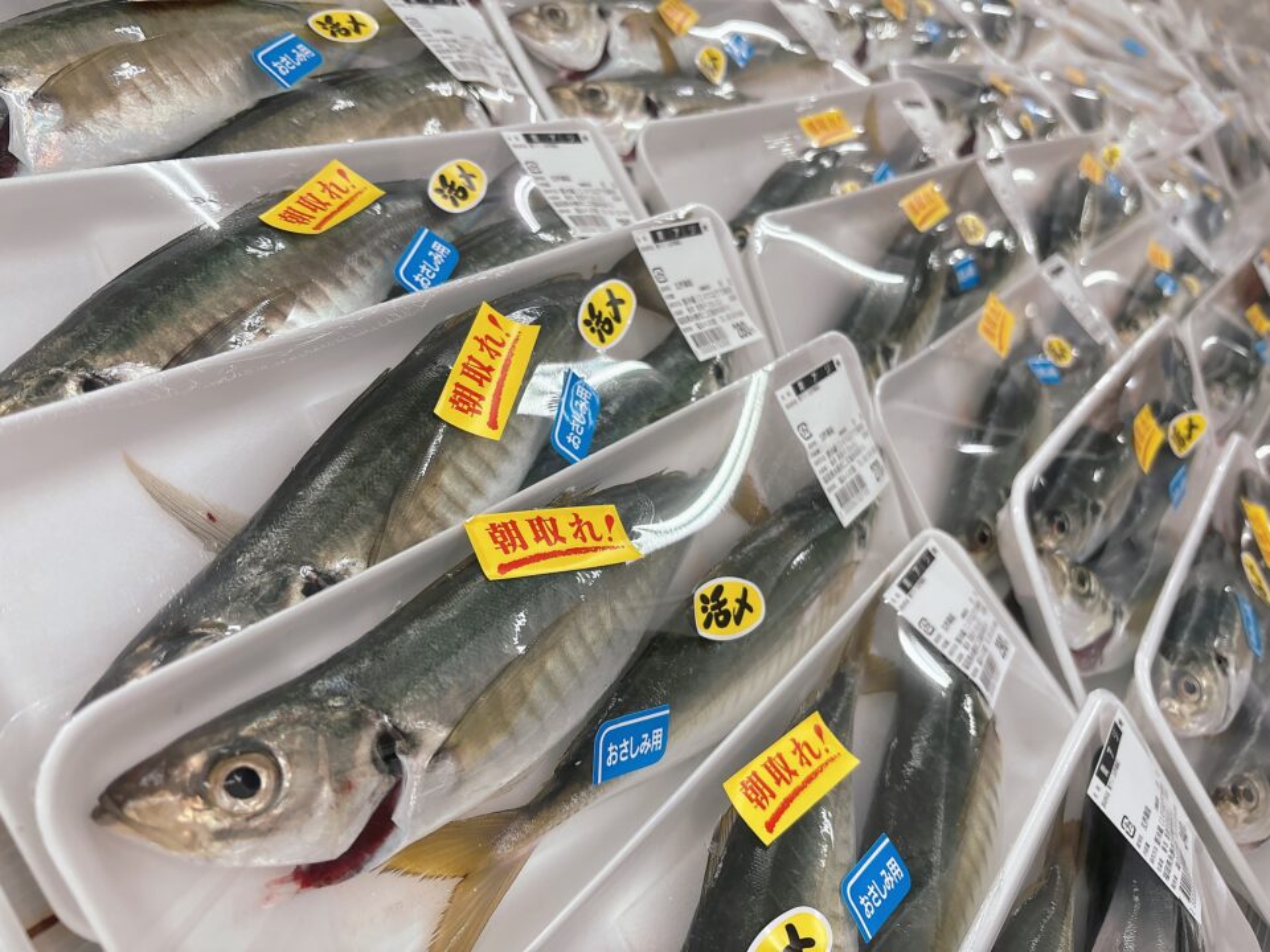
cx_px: 635
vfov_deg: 53.1
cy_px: 476
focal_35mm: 26
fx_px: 954
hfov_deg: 67.3
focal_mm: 5.96
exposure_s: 1/120
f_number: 1.6
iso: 100
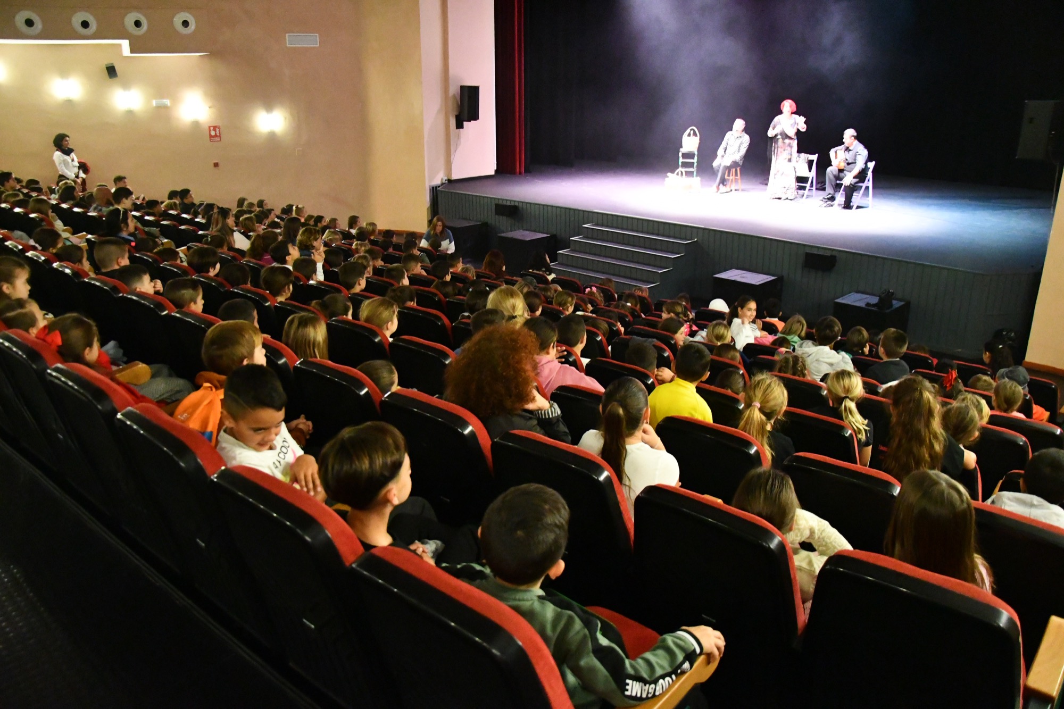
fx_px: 798
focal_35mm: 27
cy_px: 354
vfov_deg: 47.9
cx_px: 532
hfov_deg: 67.4
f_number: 3.5
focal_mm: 18
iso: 12800
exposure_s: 1/60
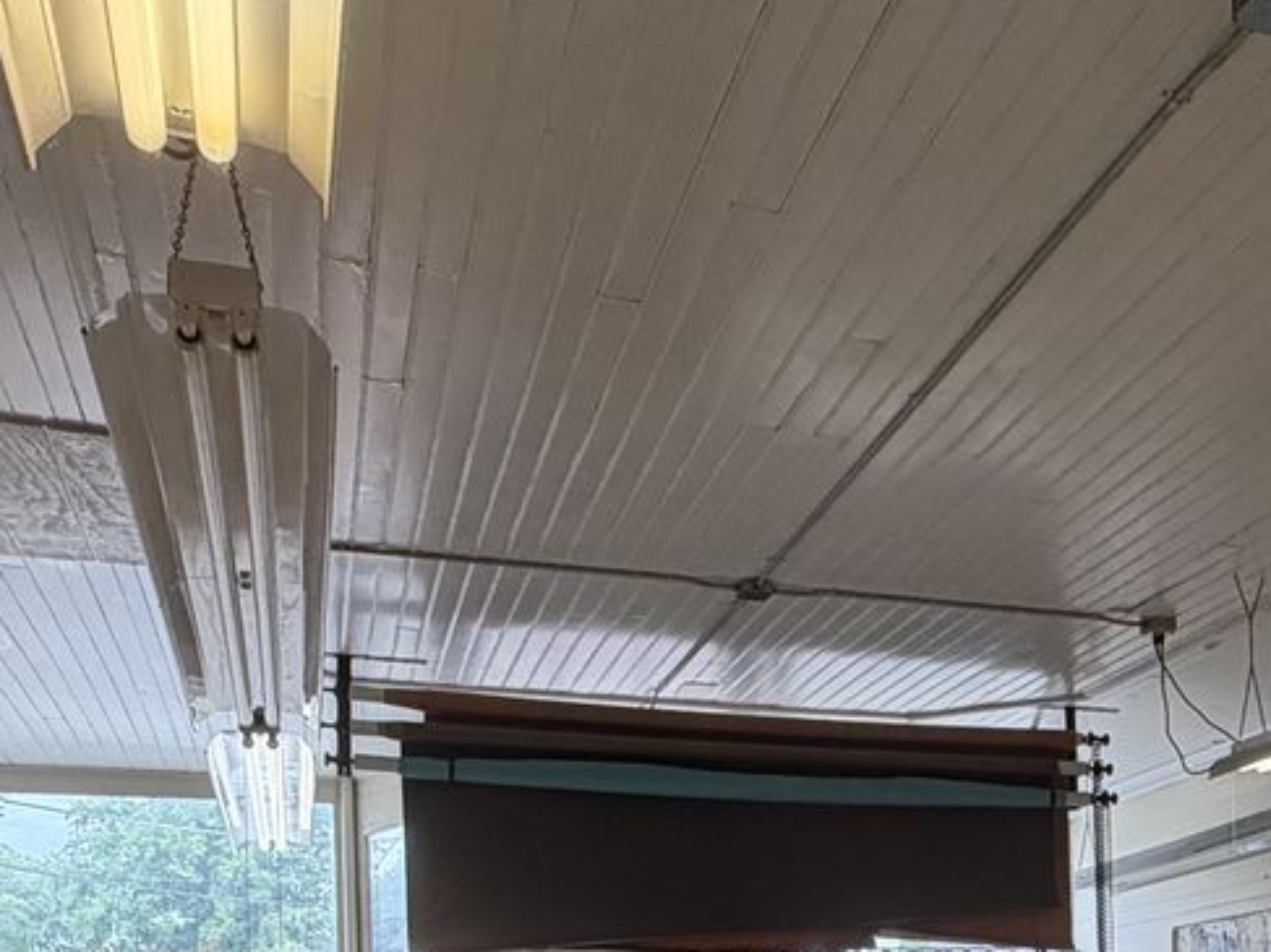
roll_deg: +2.1
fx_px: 1689
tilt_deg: +0.6
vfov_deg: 28.4
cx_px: 960
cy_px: 1067
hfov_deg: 40.1
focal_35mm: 46
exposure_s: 1/120
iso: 80
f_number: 2.2
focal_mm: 2.22
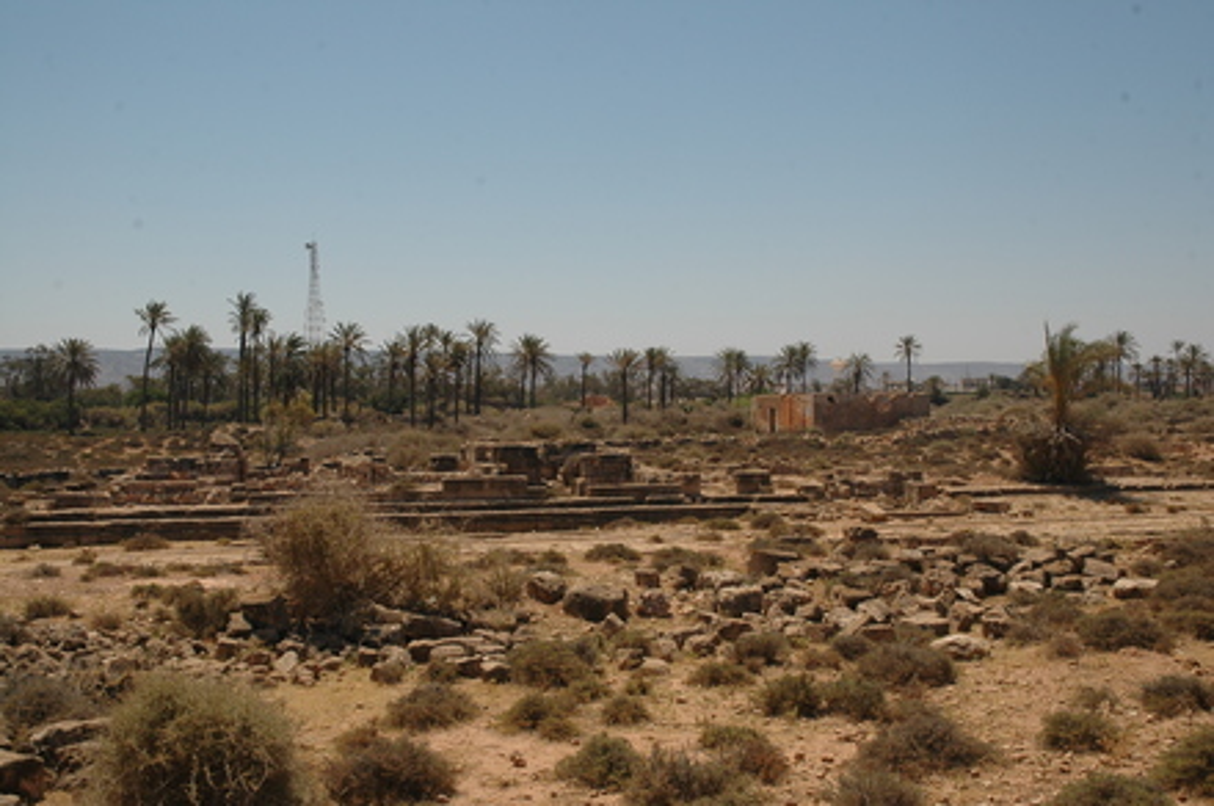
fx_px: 1263
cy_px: 403
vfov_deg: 35.4
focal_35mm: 38
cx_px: 607
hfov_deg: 51.3
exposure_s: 1/400
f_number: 11
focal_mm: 25
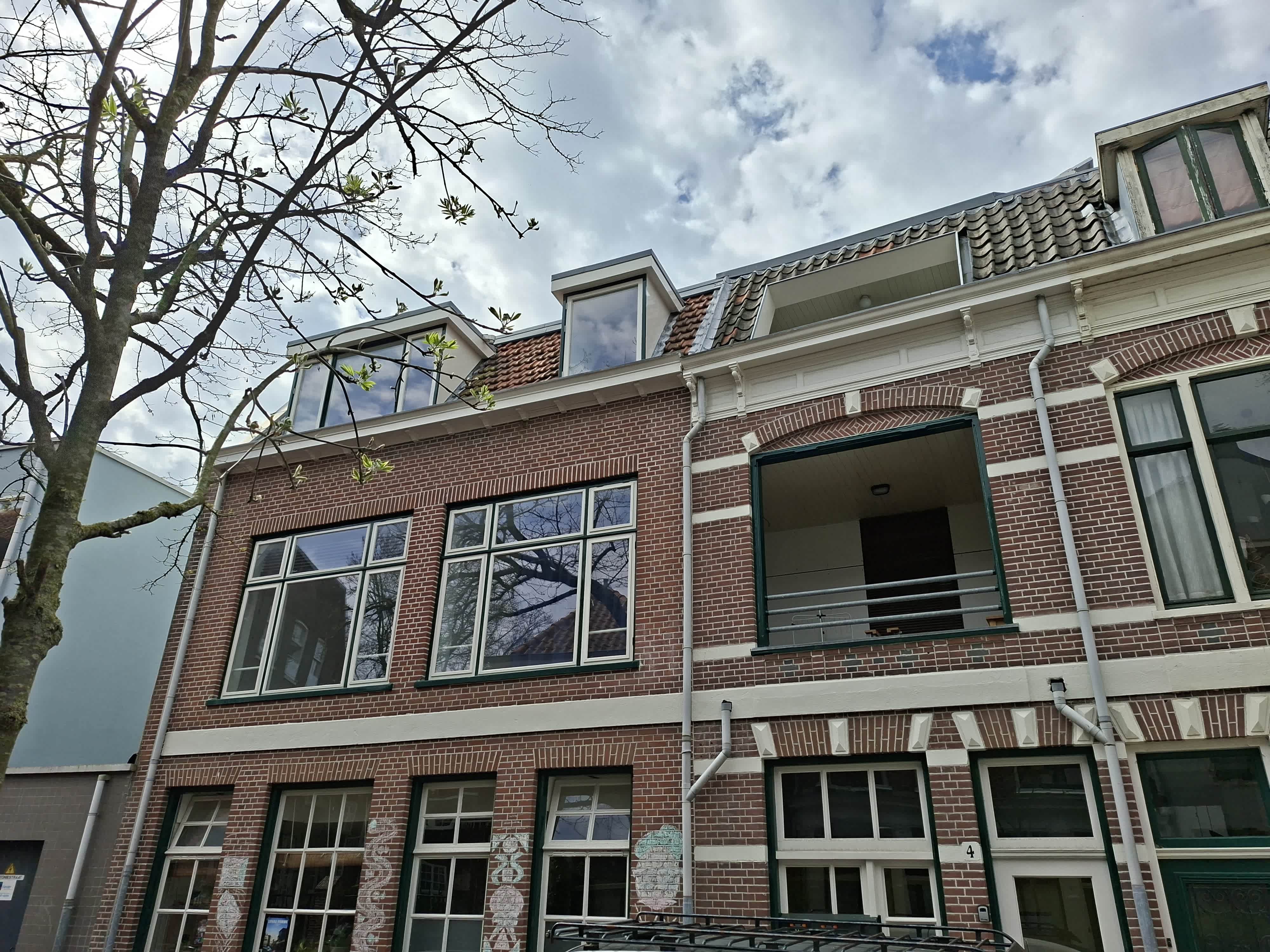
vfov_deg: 58.9
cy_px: 476
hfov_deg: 73.9
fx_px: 844
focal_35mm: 23
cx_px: 635
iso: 50
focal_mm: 5.5
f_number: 1.8
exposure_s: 1/4032
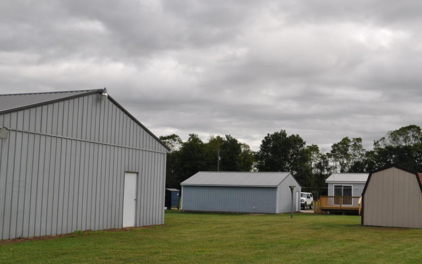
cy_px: 143
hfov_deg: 43.4
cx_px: 270
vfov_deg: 28.2
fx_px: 525
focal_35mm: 46
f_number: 13
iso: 200
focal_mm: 23
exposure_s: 1/200
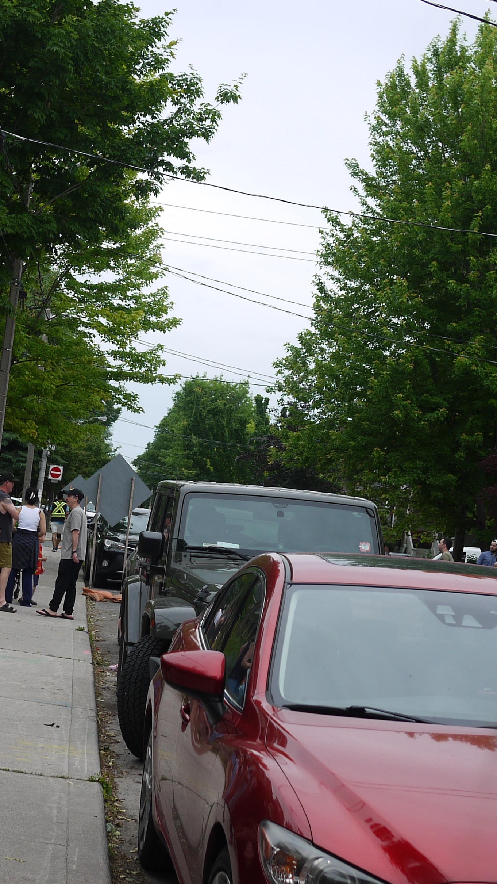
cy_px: 343
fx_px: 1687
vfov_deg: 29.3
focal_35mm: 72
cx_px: 227
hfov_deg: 16.8
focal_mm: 20
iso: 100
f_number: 3.2
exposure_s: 1/400
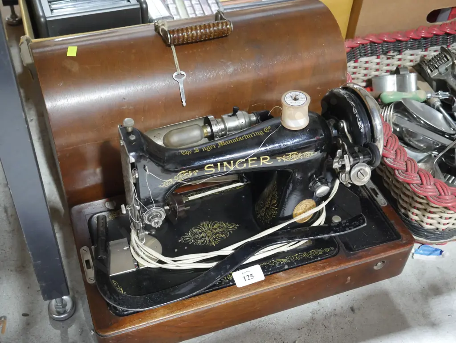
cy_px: 172
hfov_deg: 42.9
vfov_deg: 32.9
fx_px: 580
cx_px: 228
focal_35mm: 44
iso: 3200
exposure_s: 1/50
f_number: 4.7
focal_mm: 22
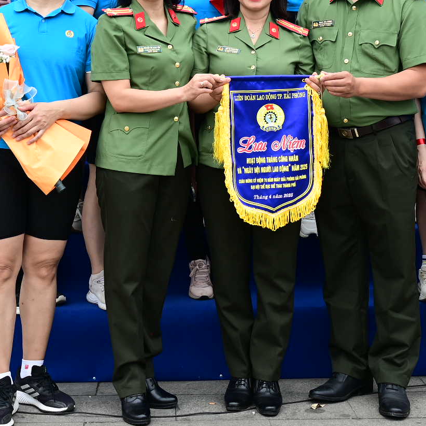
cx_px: 208
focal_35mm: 75
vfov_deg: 22.0
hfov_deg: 23.1
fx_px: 1044
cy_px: -26
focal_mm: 24
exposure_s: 1/100
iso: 100
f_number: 4
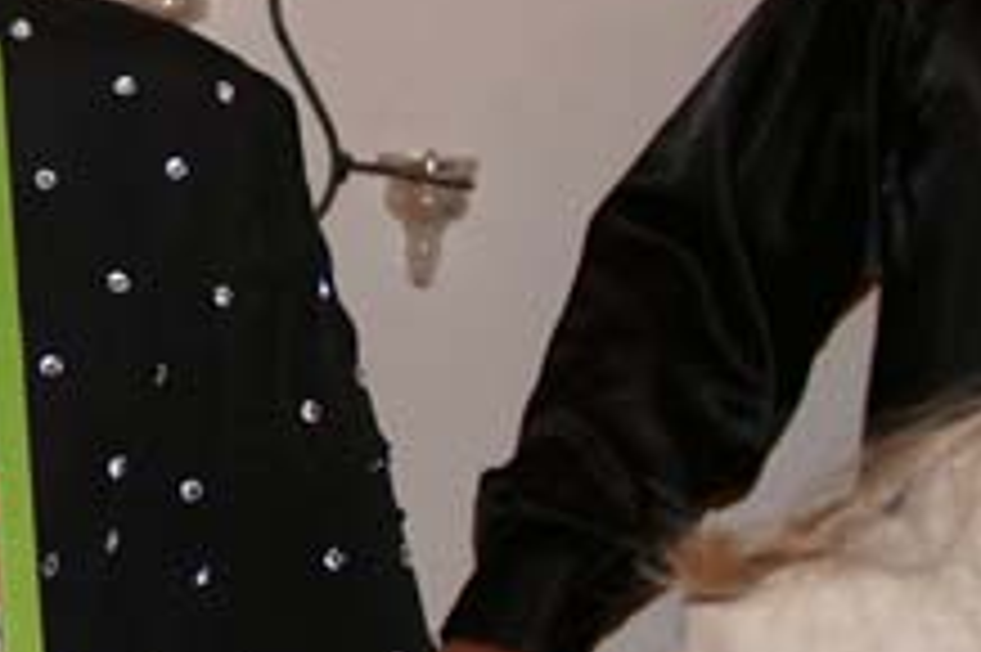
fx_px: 4220
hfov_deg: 12.6
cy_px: 97
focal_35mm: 155
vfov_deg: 8.8
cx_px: -486
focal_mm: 22
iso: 200
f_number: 3.5
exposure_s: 1/60
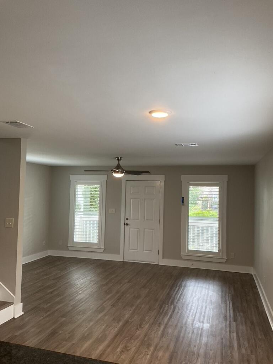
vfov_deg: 61.7
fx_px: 305
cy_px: 182
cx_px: 136
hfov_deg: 48.2
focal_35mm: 29
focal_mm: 3
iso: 80
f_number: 1.8
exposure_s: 1/60
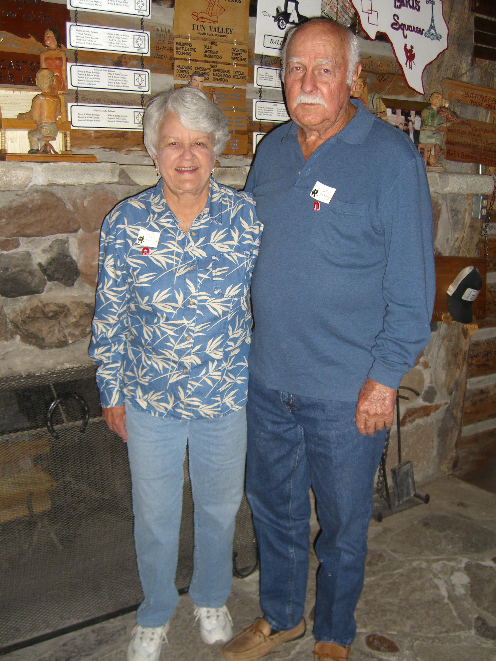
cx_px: 248
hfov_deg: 37.7
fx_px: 726
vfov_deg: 49.0
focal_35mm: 38
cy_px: 330
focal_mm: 7.9
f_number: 2.8
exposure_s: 1/60
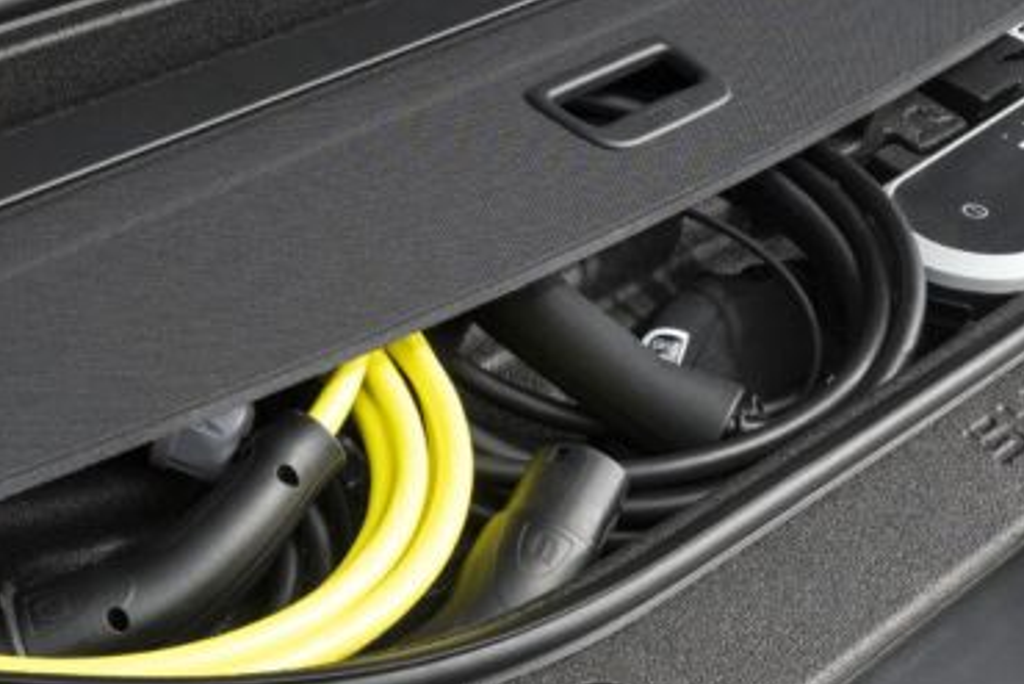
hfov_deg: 27.1
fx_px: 2106
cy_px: 364
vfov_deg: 18.4
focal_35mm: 74
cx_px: 322
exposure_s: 1/200
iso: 200
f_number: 8
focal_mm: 24
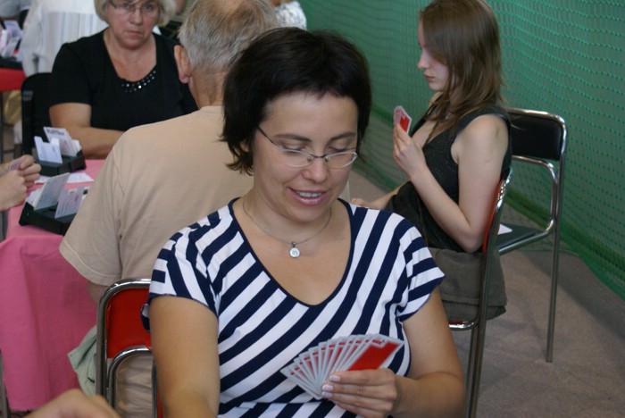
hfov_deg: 27.0
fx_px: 1303
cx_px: 312
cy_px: 209
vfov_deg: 18.2
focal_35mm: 75
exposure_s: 1/80
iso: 800
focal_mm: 50
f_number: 5.6
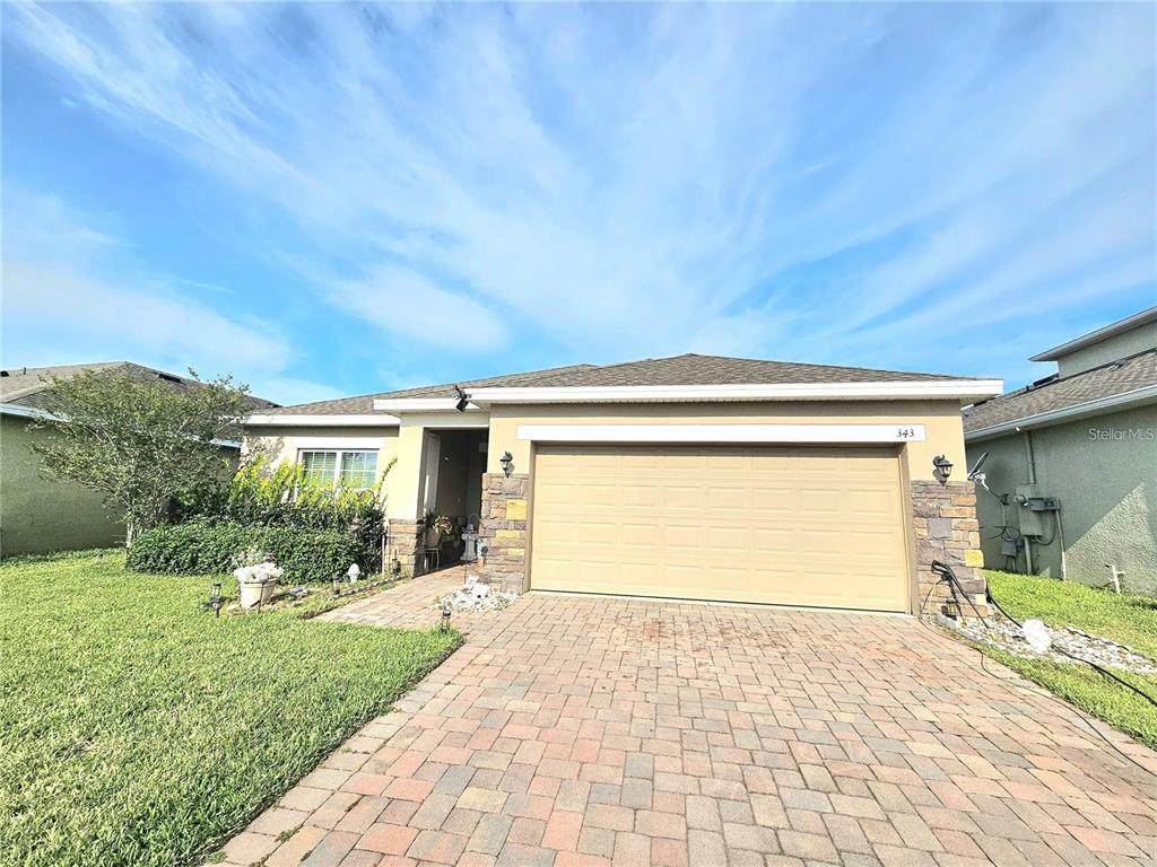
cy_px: 434
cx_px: 578
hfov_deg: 106.2
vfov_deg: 89.9
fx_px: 435
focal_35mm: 13
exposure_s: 1/5000
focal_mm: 2.2
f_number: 2.2
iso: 50
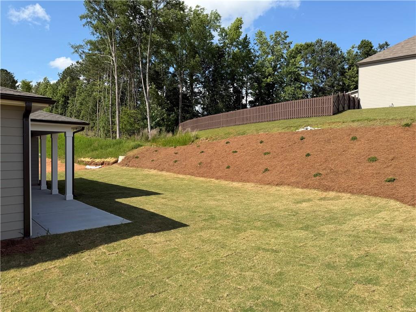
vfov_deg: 56.8
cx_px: 208
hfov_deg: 71.6
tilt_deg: -0.8
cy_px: 156
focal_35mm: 24
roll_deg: -0.1
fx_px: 288
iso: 80
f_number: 1.78
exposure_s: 1/3759
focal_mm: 6.76
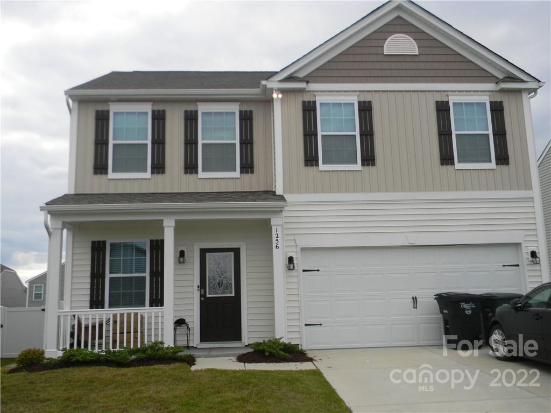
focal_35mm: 36
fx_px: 573
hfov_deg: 51.4
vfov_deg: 39.7
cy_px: 206
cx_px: 276
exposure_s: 1/505
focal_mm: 6.4
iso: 80
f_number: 3.7
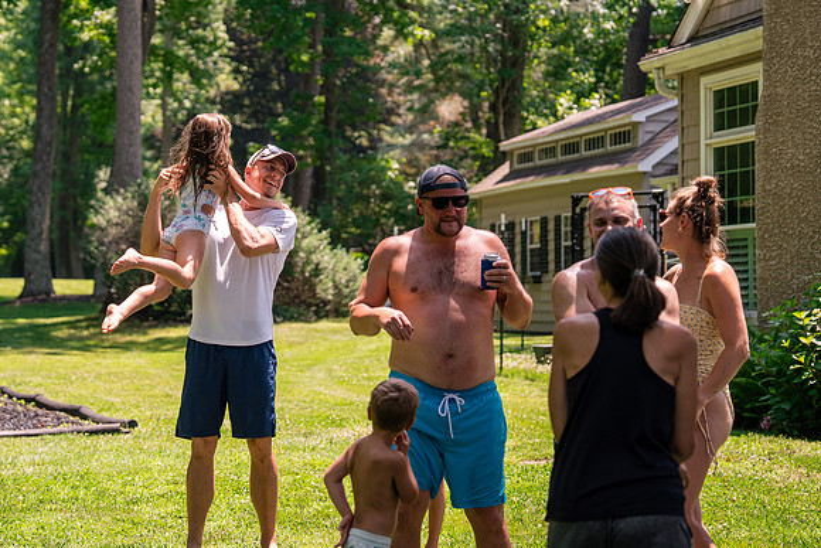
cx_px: 279
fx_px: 2228
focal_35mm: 98
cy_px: 175
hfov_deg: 20.8
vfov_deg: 14.0
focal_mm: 70
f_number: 2.8
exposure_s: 1/2500
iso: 400
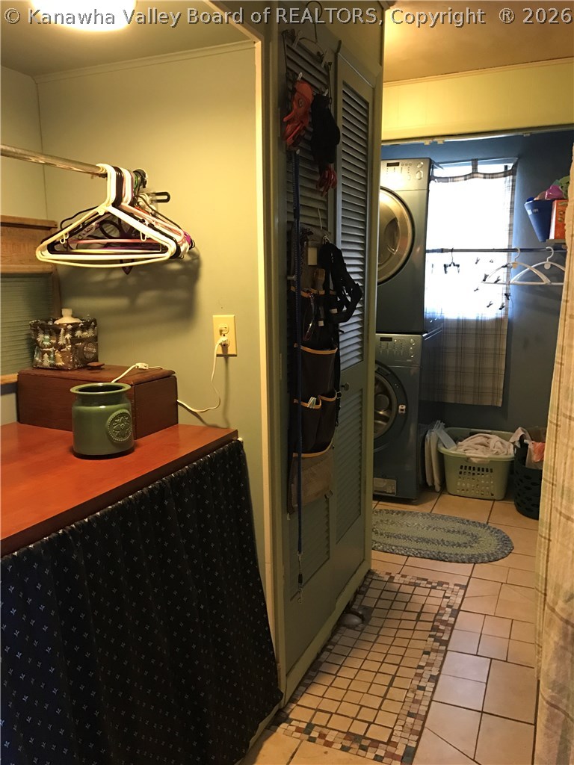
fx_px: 619
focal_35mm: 28
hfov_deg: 49.7
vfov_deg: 63.4
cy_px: 382
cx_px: 287
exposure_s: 1/11
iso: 100
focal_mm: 3.99
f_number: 1.8
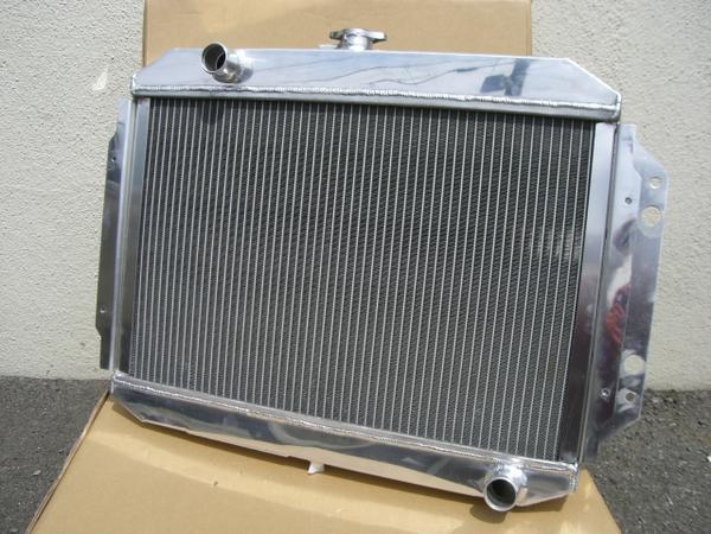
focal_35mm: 38
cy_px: 267
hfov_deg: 49.0
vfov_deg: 37.7
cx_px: 356
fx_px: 781
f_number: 4.3
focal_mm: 6.2
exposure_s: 1/1000
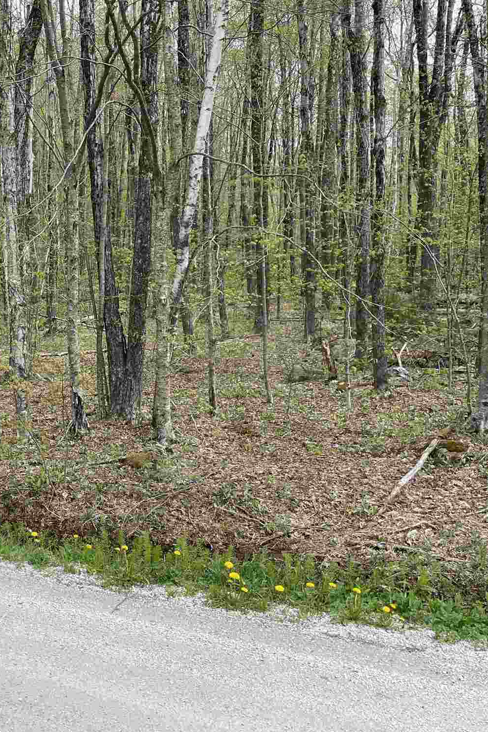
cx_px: 33
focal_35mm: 37
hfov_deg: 33.7
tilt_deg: -3.7
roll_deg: +1.3
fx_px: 752
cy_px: 374
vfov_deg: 51.9
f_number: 1.6
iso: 32
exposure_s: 1/1114
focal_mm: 4.2
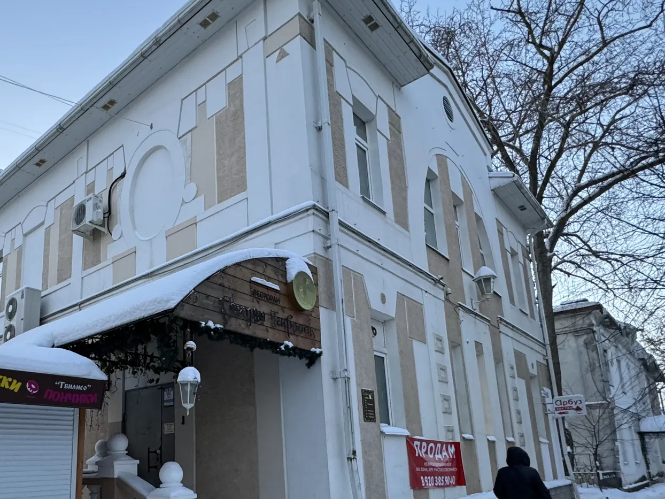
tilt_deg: +14.9
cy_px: 355
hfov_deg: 63.4
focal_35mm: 27
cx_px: 213
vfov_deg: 49.9
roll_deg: +2.6
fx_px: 519
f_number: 2.2
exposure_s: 1/97
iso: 320
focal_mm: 2.22
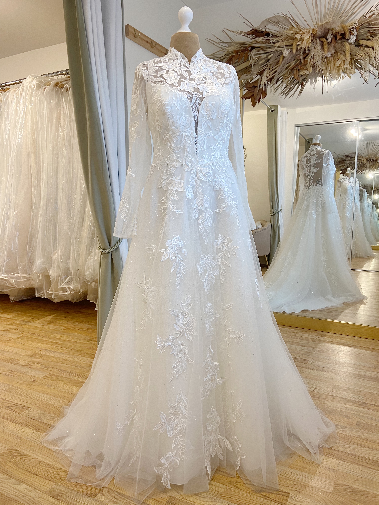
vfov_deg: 67.3
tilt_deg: -7.0
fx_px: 380
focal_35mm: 26
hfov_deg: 53.1
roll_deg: +1.1
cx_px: 190
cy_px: 252
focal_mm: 4.25
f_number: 1.8
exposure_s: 1/50
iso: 64
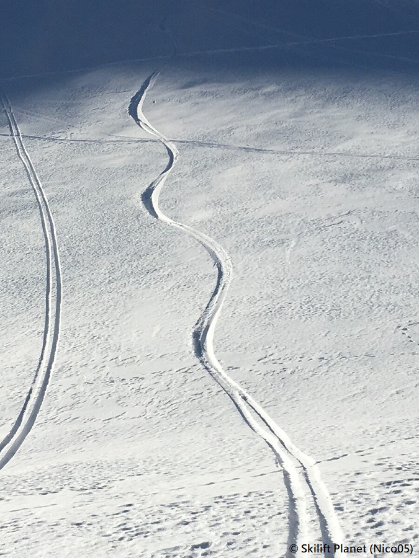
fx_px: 468
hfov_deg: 48.2
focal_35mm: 29
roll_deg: -1.7
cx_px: 210
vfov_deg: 61.7
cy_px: 279
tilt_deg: -1.7
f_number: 2.2
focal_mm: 4.15
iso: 25
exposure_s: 1/3846
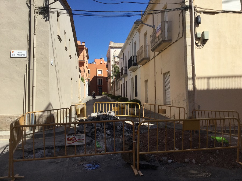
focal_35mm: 31
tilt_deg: +1.9
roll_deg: +0.3
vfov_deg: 45.4
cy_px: 90
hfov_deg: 58.4
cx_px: 121
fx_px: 217
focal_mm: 3.3
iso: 25
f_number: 2.4
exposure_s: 1/1294
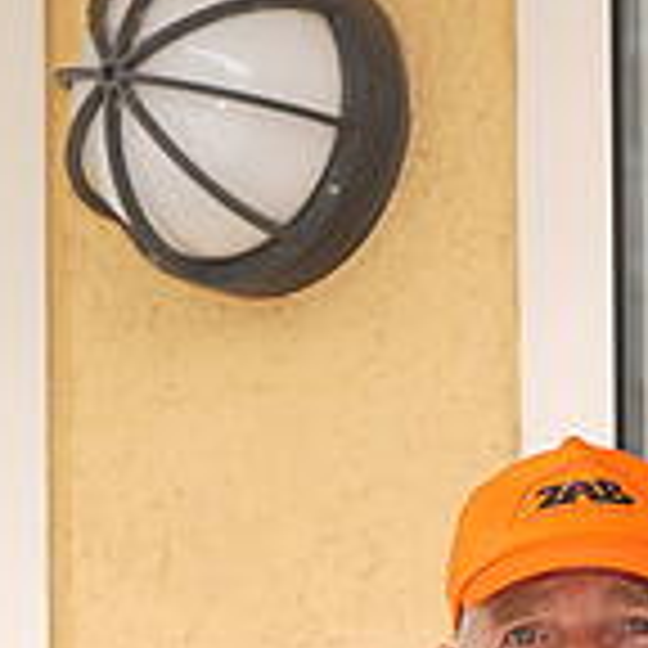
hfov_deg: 10.1
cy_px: 983
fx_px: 3558
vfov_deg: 10.1
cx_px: 972
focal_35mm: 168
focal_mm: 35
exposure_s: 1/125
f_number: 2.8
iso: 50
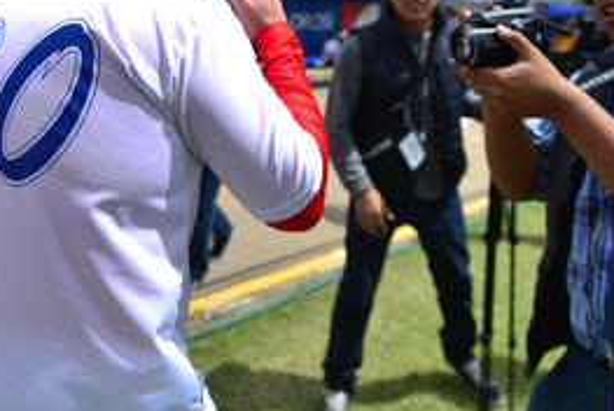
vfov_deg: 34.0
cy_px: 75
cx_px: 124
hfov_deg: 47.9
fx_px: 649
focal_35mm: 38
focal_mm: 20
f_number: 3.2
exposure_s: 1/1600
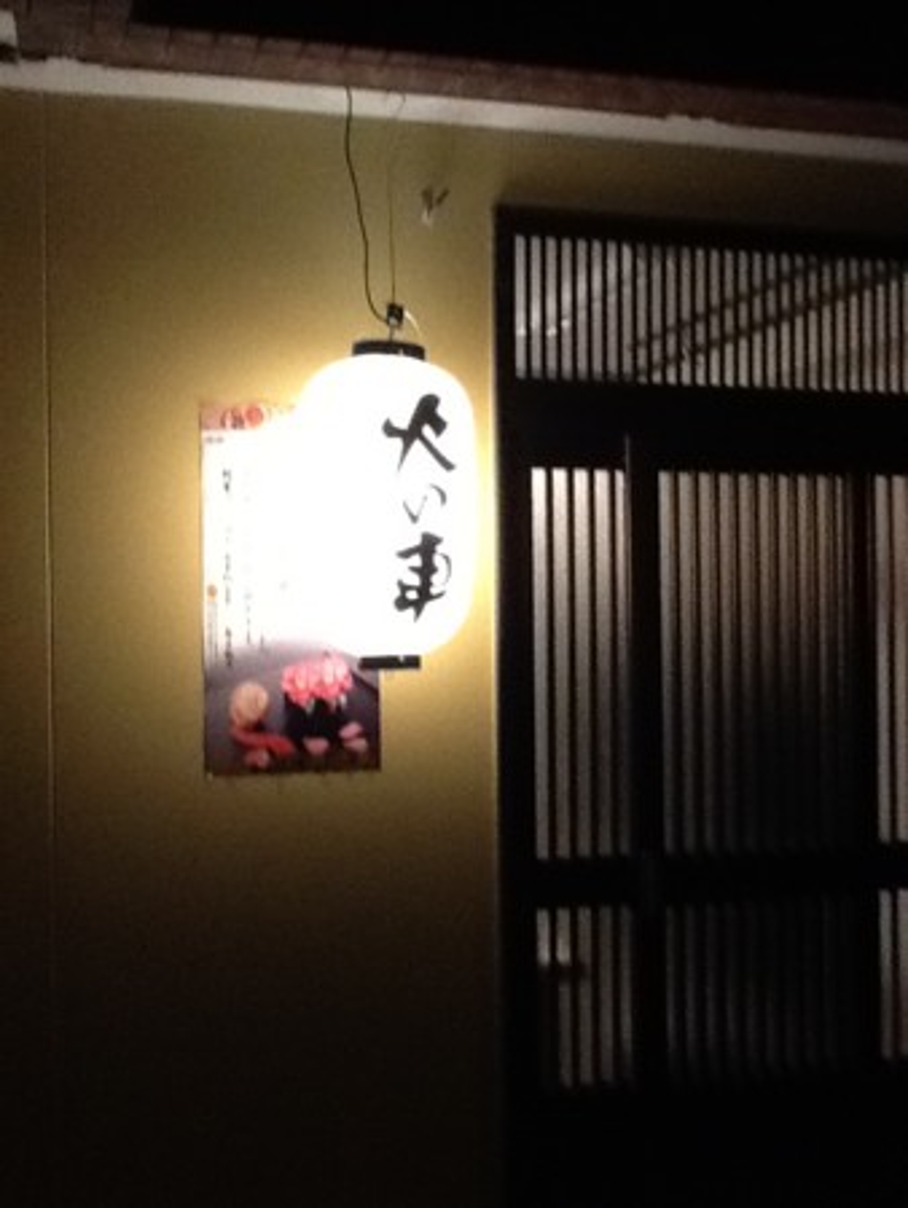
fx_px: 1118
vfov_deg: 56.8
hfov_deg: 44.2
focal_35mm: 32
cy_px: 604
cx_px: 454
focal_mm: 2.03
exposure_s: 1/30
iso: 400
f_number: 2.4
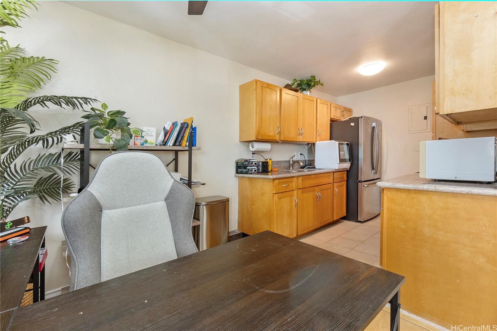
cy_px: 166
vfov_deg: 77.3
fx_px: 207
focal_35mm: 15
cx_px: 248
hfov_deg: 100.4
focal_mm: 10
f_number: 8
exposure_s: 1/25
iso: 200
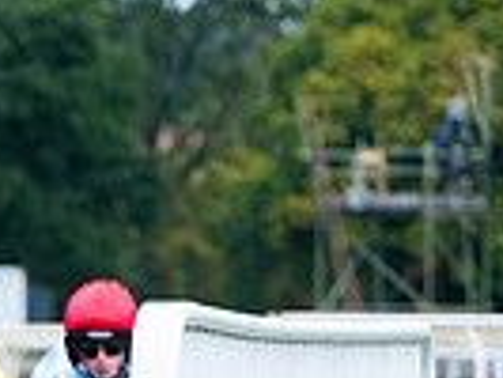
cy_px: 707
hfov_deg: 2.5
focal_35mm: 778
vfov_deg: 1.9
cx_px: -497
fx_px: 11315
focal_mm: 155
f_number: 4
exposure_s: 1/1000
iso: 1000
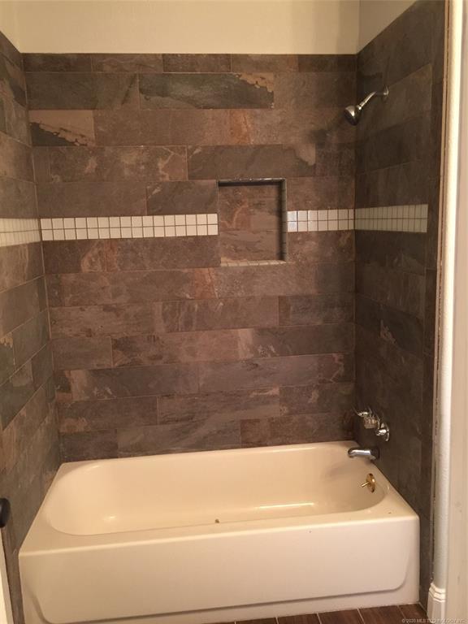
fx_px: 523
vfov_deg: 61.7
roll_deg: +1.0
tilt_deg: -9.8
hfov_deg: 48.2
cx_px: 234
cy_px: 312
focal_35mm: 29
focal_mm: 4.15
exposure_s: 1/8
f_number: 2.2
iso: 100
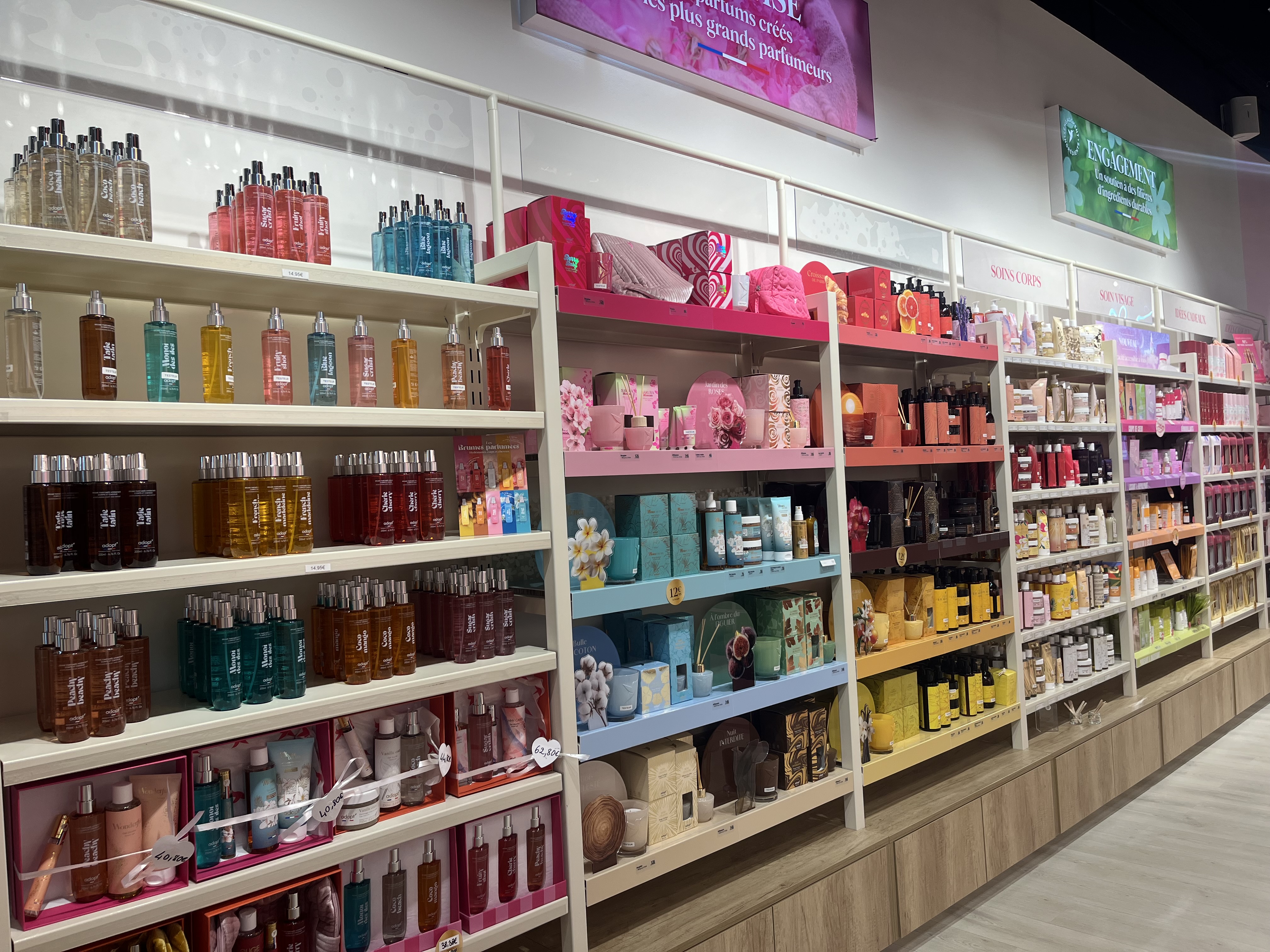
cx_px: 635
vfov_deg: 53.1
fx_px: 954
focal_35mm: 26
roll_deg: +3.5
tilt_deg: -0.4
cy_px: 476
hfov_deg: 67.3
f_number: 1.6
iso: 40
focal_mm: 5.1
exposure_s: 1/237
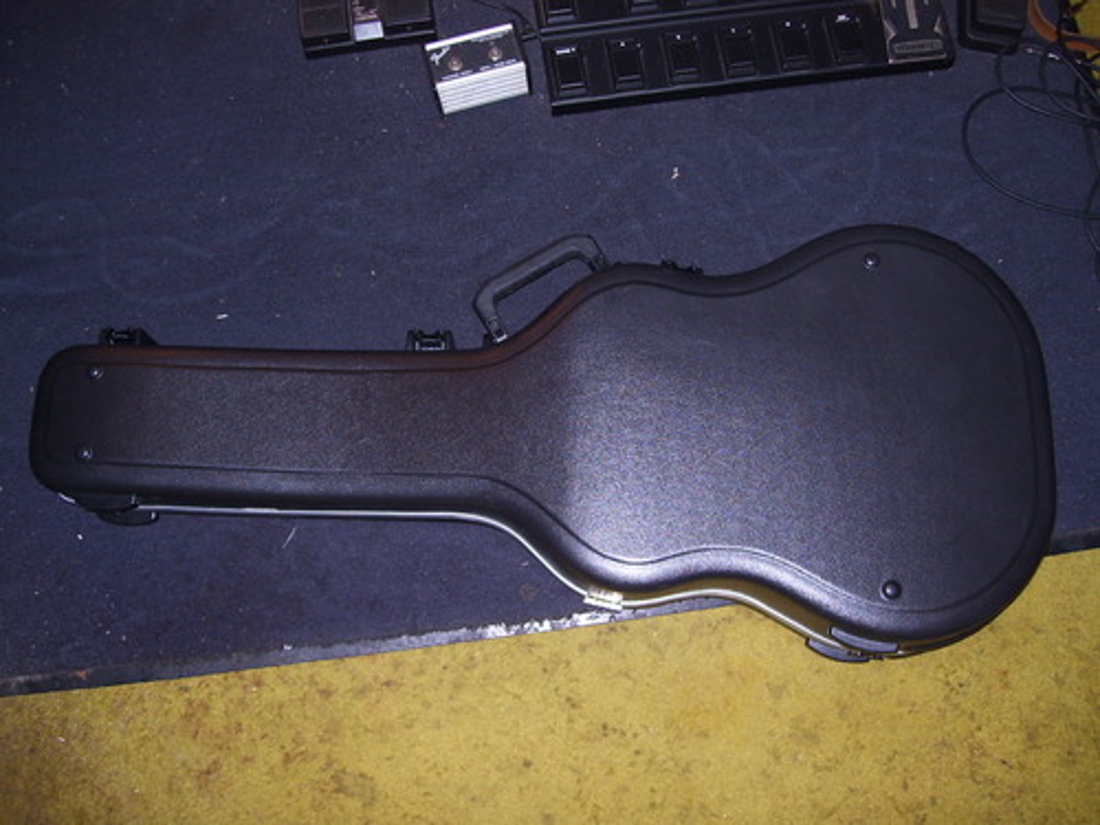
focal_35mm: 36
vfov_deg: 39.7
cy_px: 412
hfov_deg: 51.4
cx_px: 550
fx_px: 1144
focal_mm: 6
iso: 80
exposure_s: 1/60
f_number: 2.7
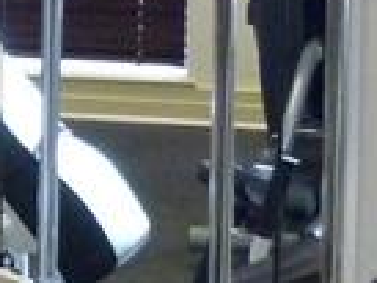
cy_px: -41
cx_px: -762
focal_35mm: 247
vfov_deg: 6.0
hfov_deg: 7.1
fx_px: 2692
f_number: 2.8
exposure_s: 1/20
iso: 400
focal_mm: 5.5
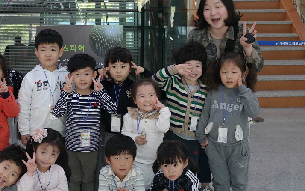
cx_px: 94
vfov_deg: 17.6
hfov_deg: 27.6
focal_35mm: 74
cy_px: 64
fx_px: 615
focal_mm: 20
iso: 400
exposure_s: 1/40
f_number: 3.5
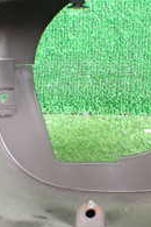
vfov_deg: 21.2
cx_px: 103
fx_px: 604
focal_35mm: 96
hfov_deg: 14.2
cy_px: 132
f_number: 2.3
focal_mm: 5.4
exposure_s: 1/100
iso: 800
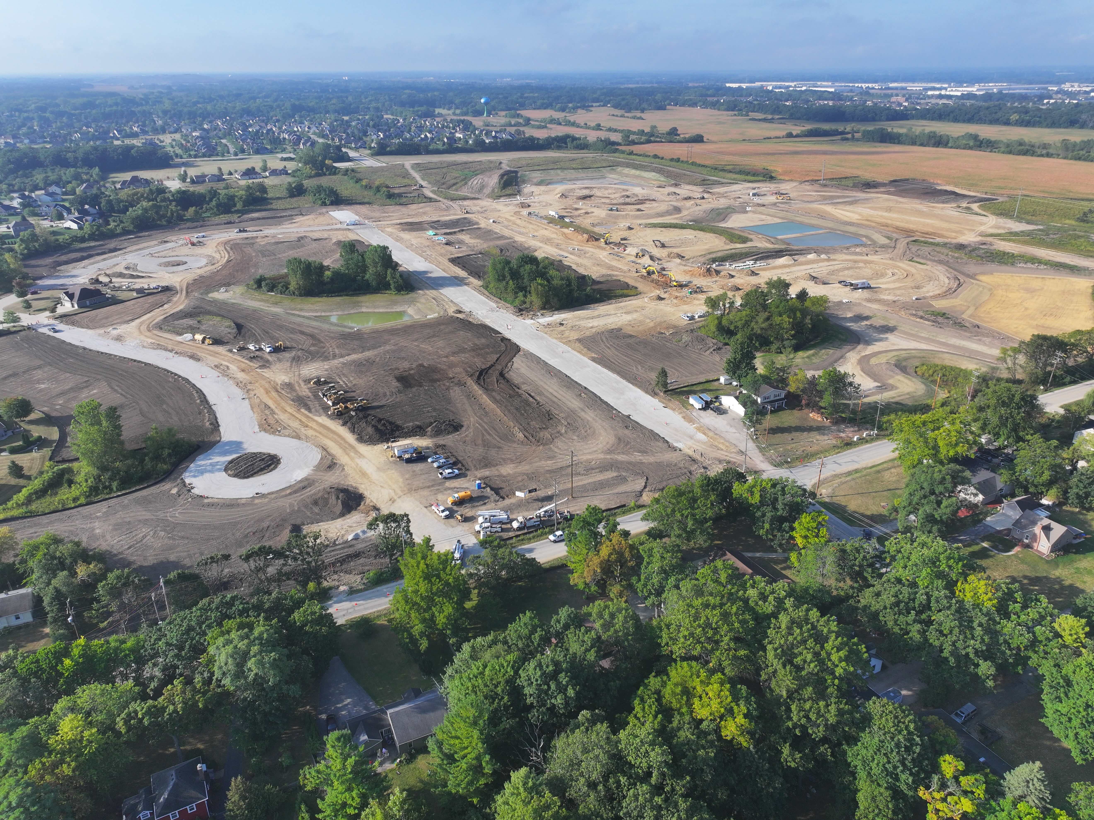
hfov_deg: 71.6
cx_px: 547
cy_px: 410
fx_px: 758
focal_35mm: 24
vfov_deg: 56.8
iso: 110
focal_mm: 12.29
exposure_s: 1/1000
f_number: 2.8
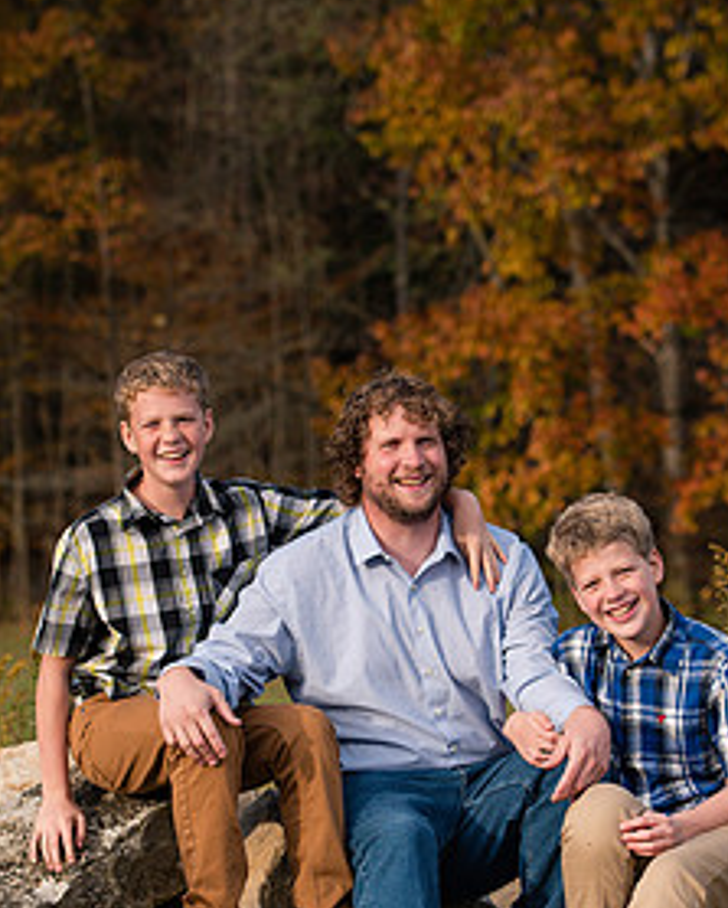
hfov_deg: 11.3
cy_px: 580
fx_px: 3684
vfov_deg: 14.0
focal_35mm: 137
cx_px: 415
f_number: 3.5
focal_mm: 70
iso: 450
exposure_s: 1/2000
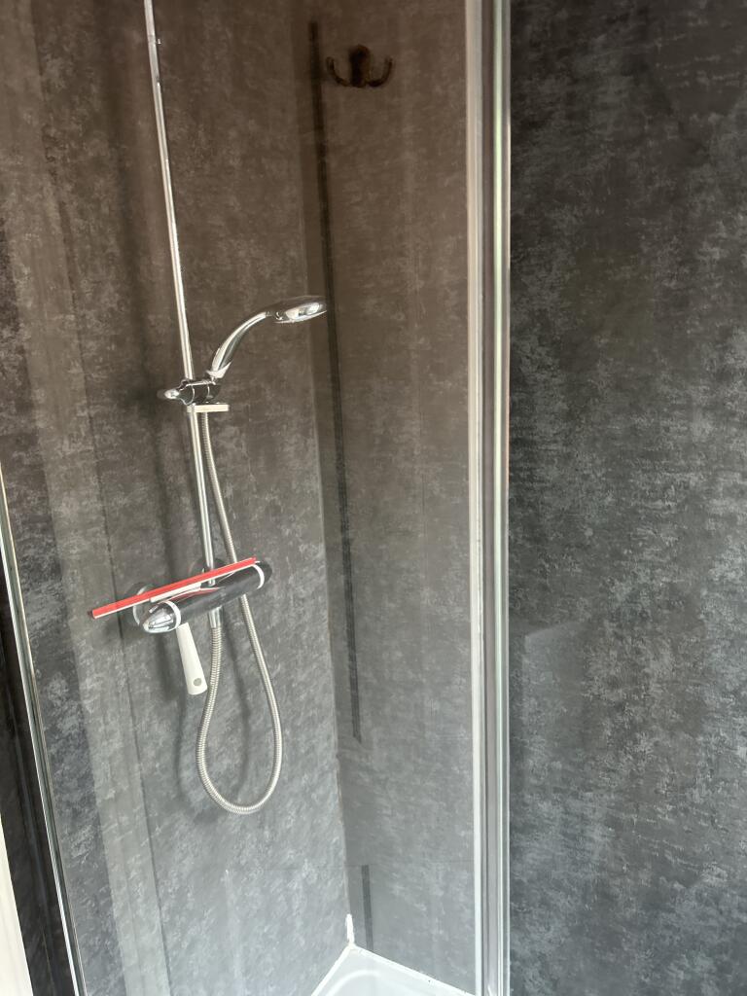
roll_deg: +1.6
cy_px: 498
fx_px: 748
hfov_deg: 53.1
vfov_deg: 67.3
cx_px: 374
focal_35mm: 26
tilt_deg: -10.0
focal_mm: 5.7
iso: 200
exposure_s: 1/60
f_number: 1.5
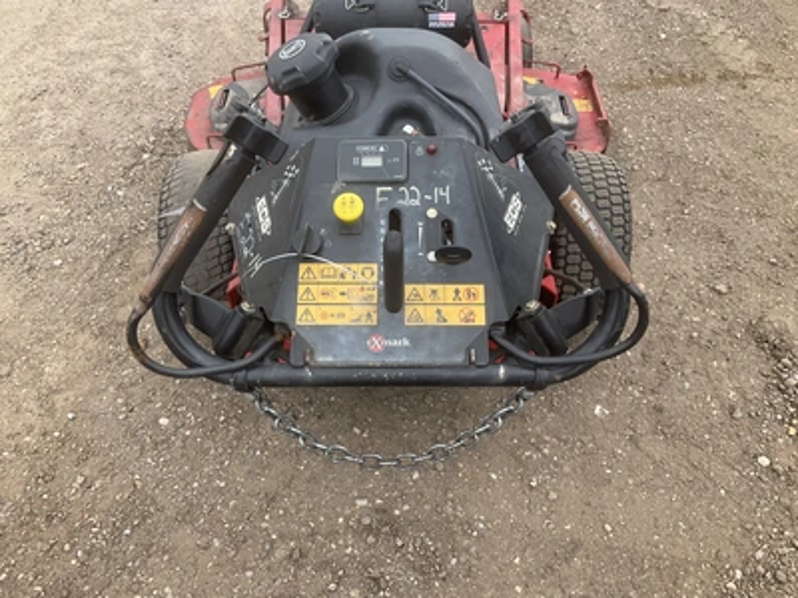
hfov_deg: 61.7
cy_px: 299
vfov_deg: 48.2
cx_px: 399
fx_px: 669
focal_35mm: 29
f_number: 1.8
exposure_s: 1/534
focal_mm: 3
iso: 25
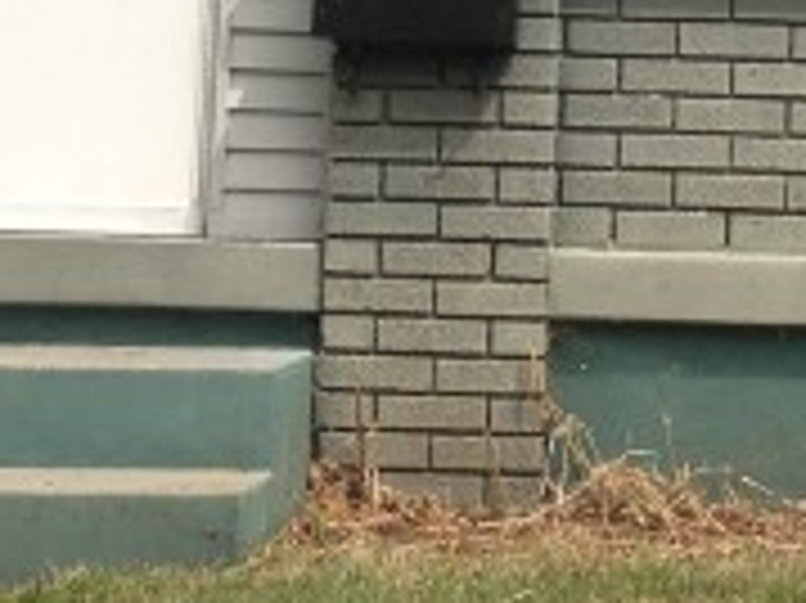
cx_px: 779
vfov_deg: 7.6
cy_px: -450
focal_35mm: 189
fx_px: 4398
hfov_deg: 10.4
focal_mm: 4.13
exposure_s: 1/1022
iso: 50
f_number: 2.4
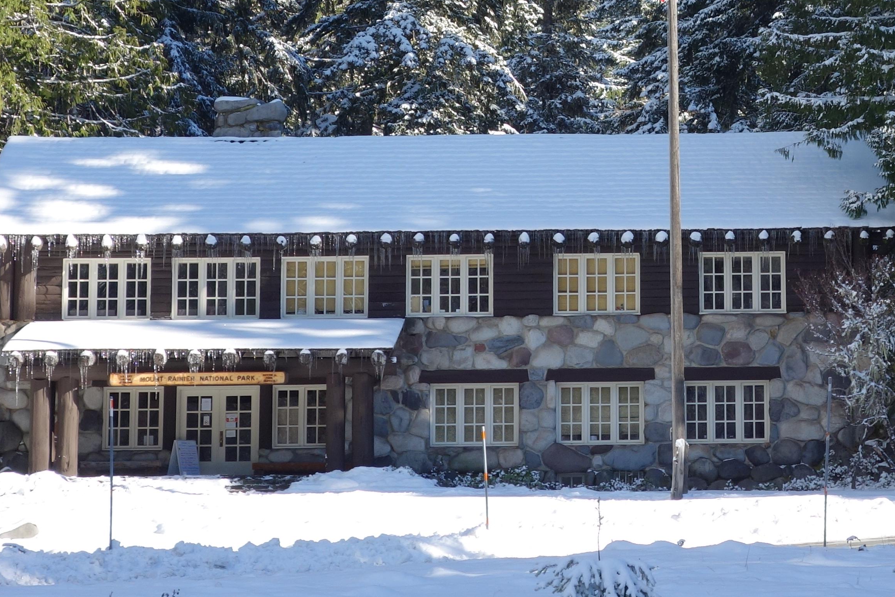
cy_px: -85
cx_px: 774
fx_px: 3480
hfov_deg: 14.5
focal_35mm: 140
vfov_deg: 9.7
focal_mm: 22.01
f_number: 5.6
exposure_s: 1/250
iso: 125
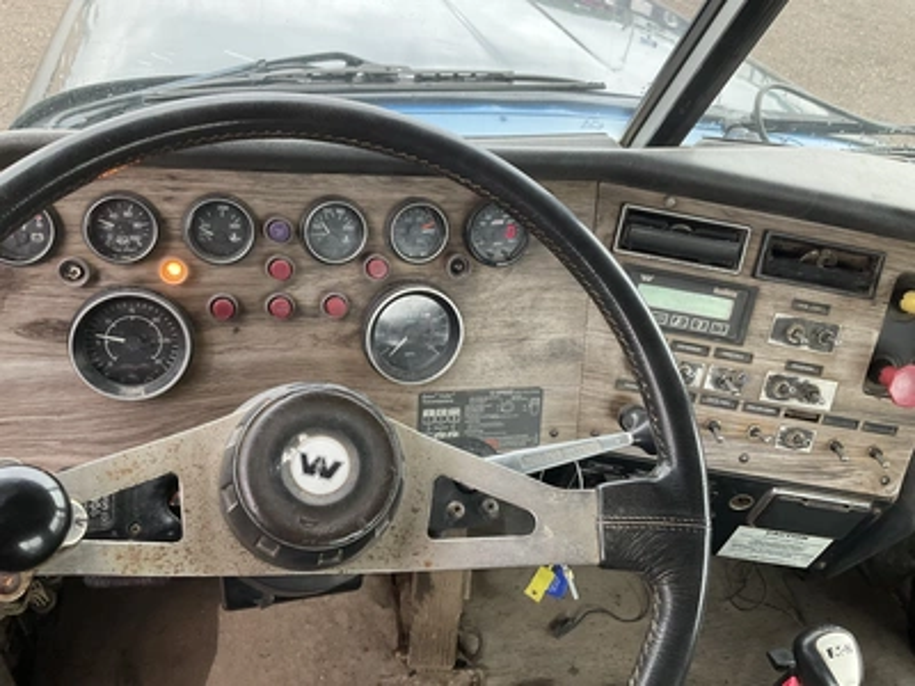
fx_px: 767
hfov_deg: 61.7
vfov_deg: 48.2
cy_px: 343
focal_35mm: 29
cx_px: 458
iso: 64
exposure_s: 1/98
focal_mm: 3
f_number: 1.8
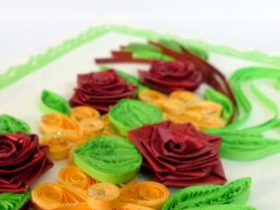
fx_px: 404
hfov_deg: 37.6
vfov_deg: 28.8
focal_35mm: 50
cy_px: 148
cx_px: 83
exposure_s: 1/25
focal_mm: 4.5
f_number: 2.8
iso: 400
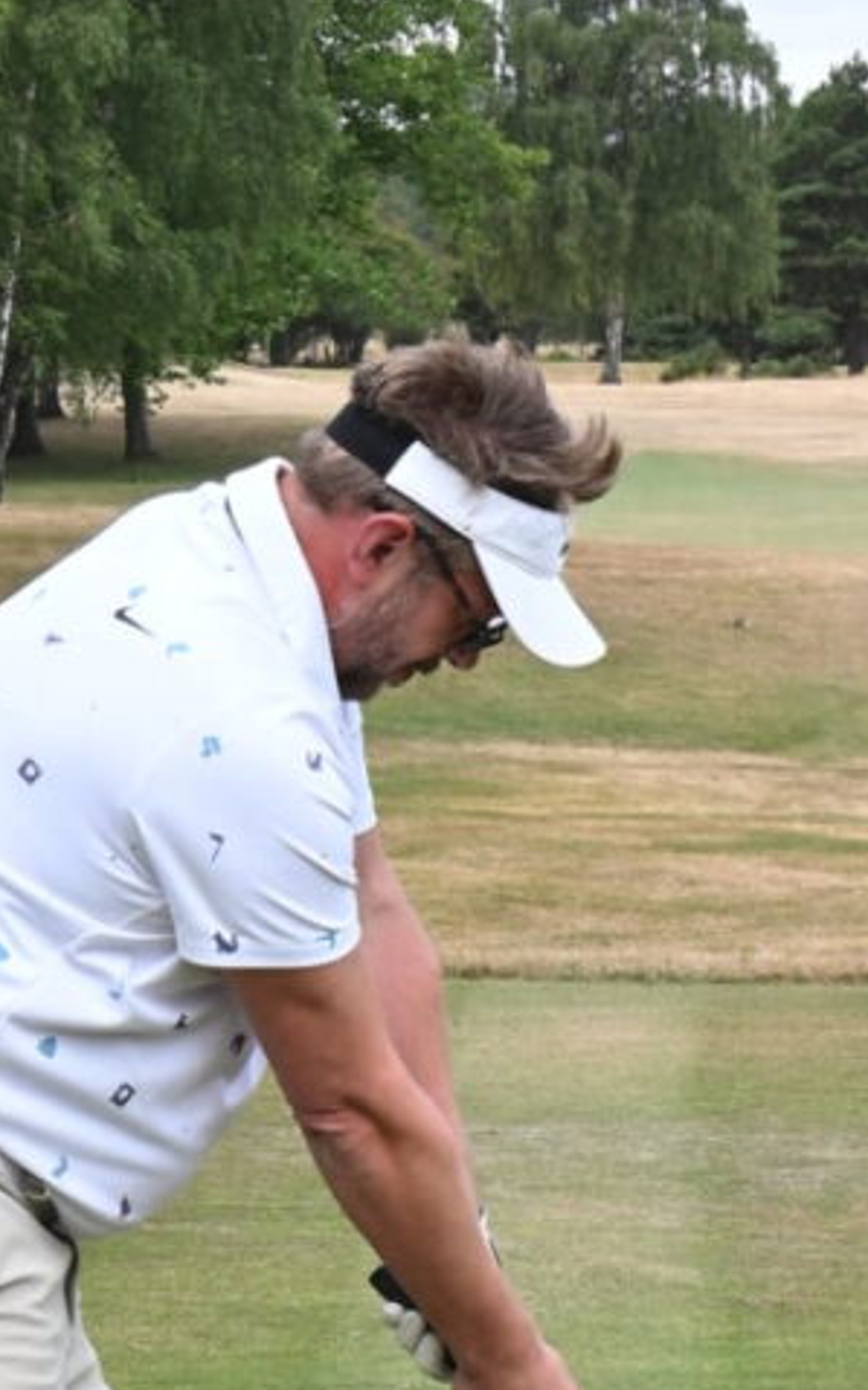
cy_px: 650
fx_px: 8107
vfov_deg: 9.8
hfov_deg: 6.1
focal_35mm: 214
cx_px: 765
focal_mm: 49
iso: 200
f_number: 11
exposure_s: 1/100
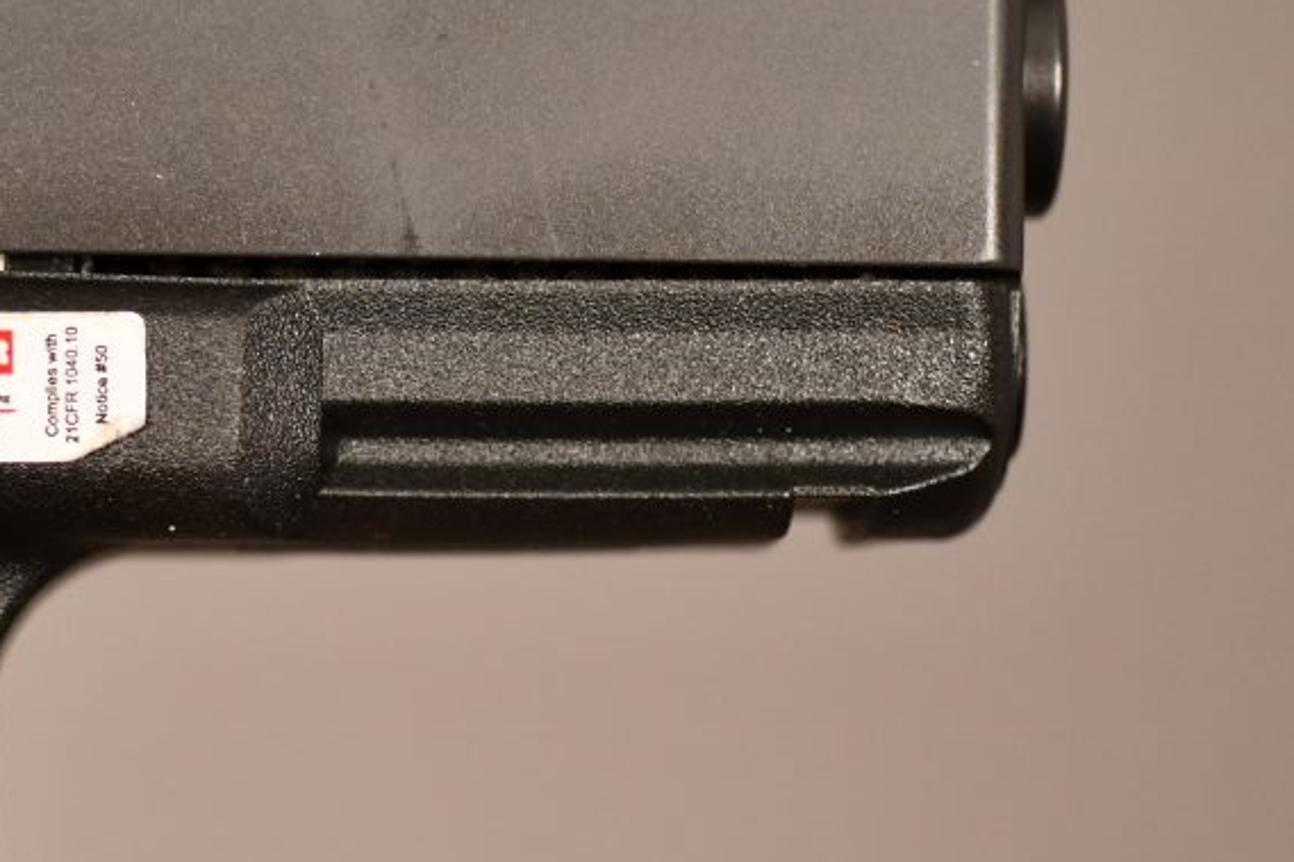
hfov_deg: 12.6
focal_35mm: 162
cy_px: 502
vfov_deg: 8.5
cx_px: 284
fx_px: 5821
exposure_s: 1/250
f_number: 3.2
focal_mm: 60
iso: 2000
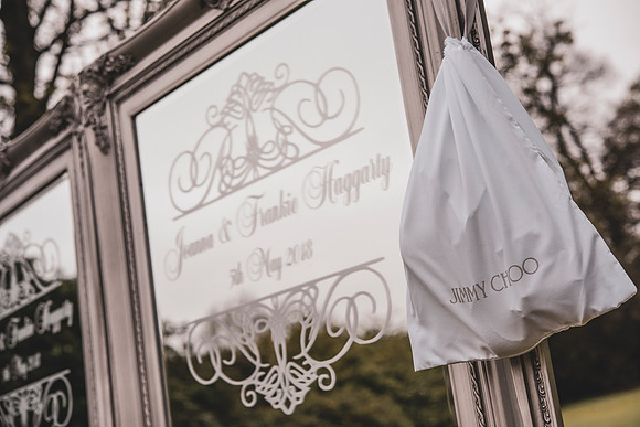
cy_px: 214
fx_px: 1067
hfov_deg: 33.4
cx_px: 320
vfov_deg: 22.6
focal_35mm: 60
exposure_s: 1/1000
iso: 400
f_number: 5.6
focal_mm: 60
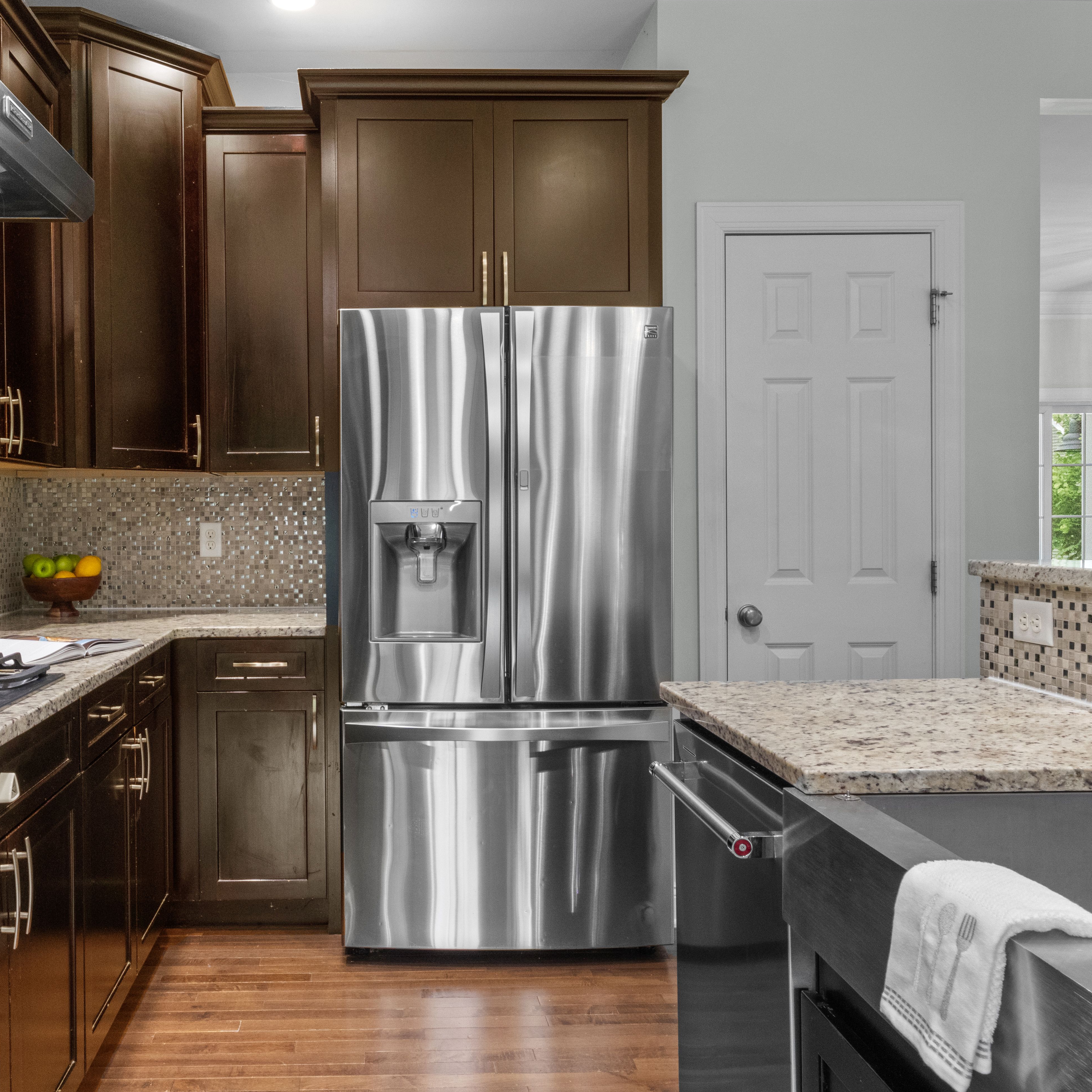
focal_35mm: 32
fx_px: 1158
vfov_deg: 50.5
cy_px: 528
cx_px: 382
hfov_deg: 49.8
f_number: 11
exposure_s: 1/4
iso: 3200
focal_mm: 15.7
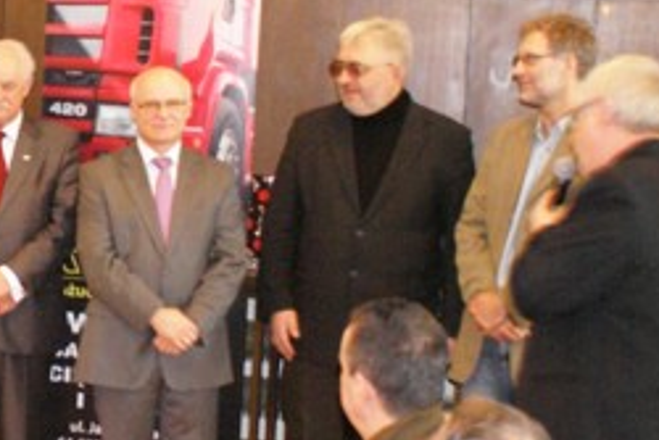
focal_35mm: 101
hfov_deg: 19.6
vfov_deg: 13.6
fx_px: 1850
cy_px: 216
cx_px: -3
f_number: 4.5
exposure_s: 1/15
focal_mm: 24
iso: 1600
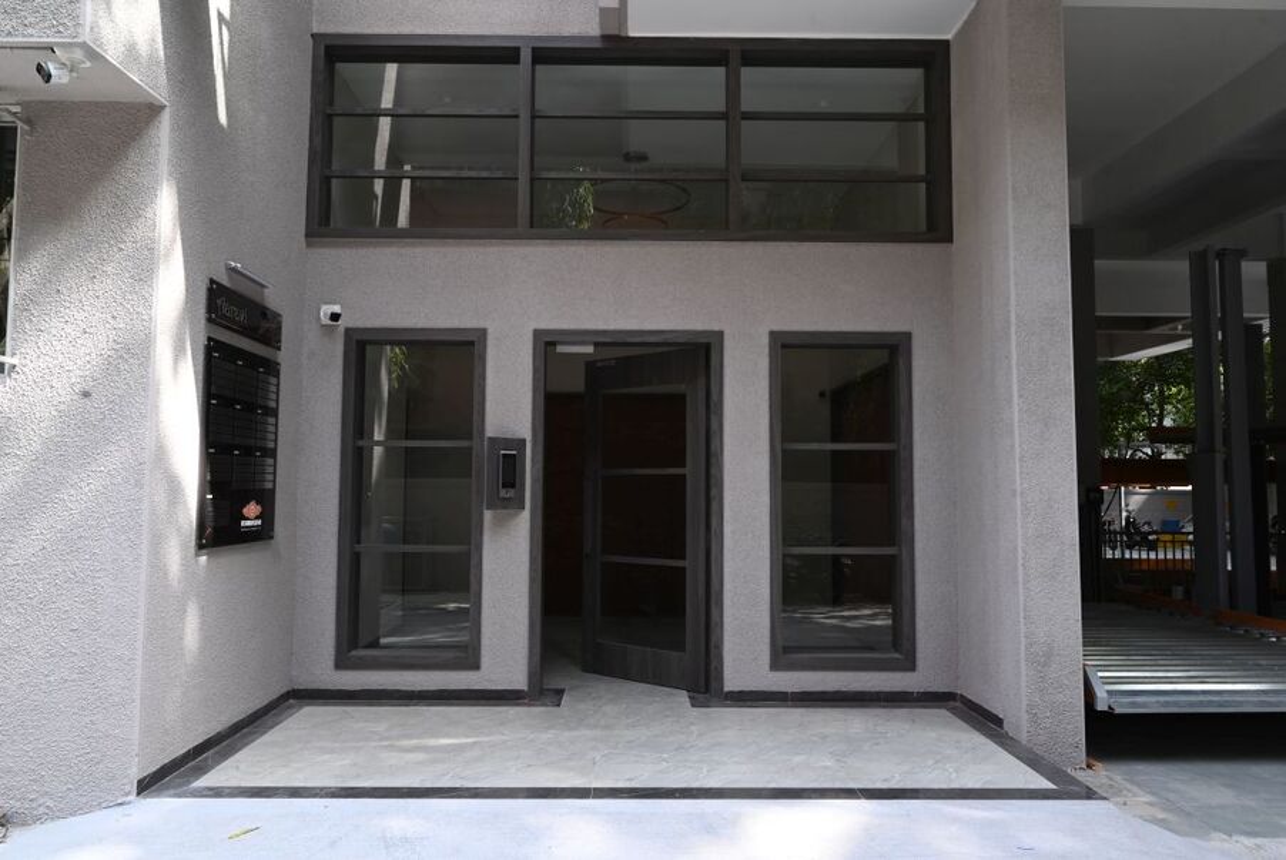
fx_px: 858
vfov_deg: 53.2
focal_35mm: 24
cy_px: 430
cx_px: 643
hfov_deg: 73.7
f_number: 9
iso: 640
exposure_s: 1/100
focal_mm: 24
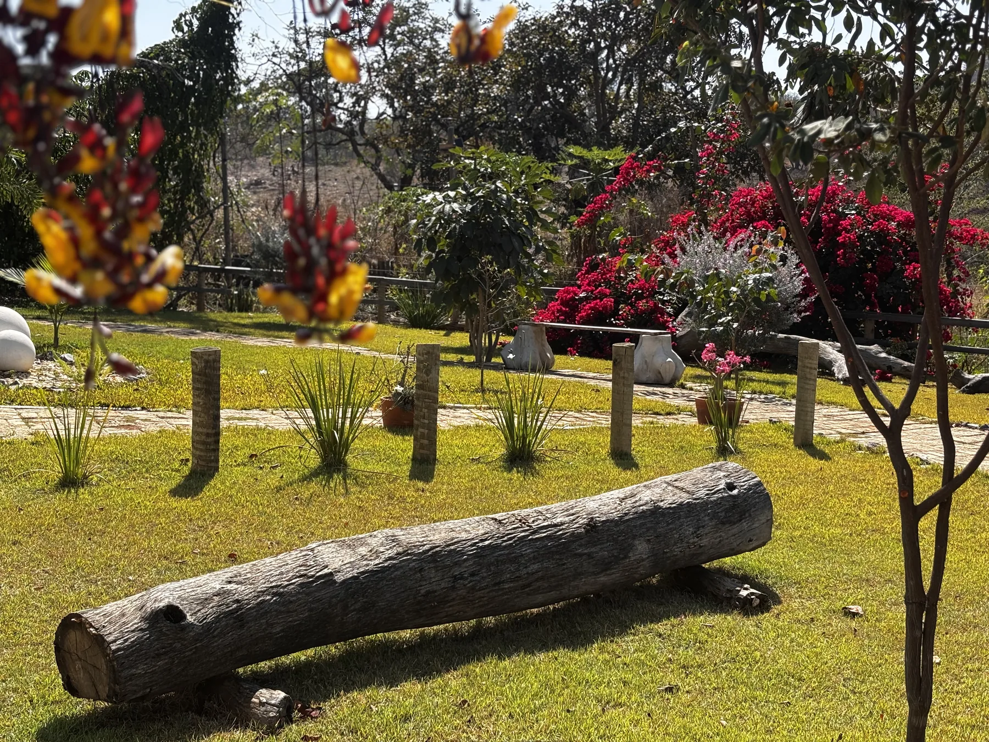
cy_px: 371
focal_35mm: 52
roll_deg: +0.9
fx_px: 1486
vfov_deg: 28.0
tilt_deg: -6.3
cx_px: 494
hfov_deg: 36.8
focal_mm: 5.96
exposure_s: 1/1328
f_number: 1.6
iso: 32
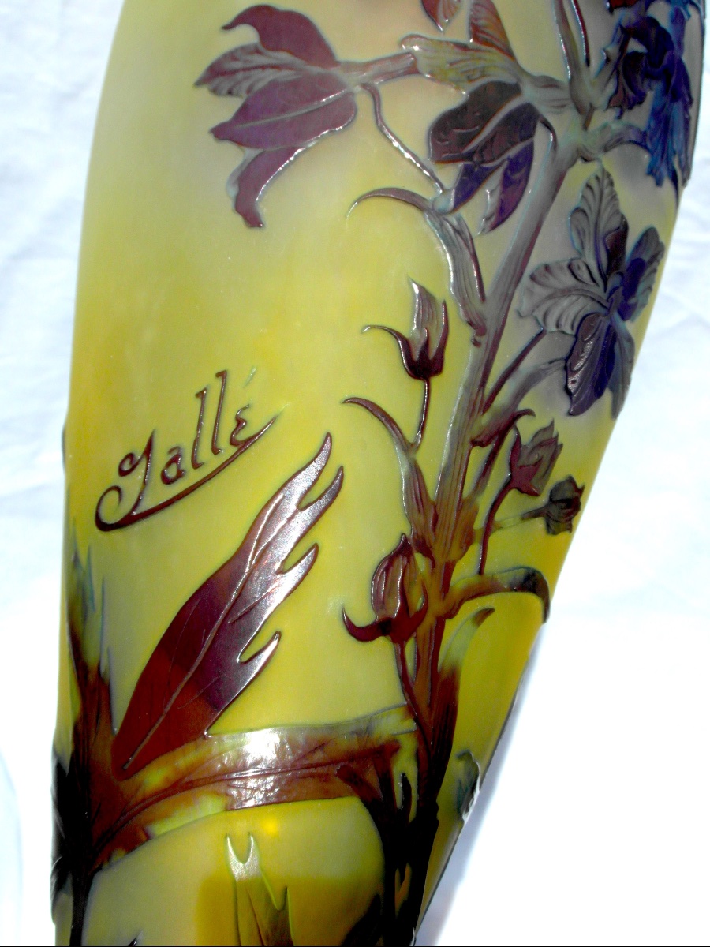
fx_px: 1696
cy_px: 474
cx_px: 355
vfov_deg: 31.2
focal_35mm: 62
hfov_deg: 23.7
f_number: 5.6
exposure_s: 1/750
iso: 80
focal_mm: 10.2
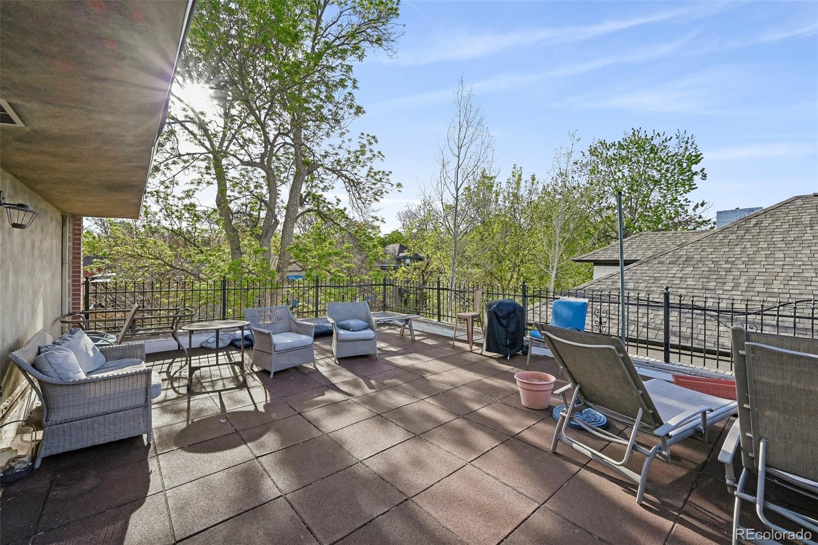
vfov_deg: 77.3
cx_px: 409
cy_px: 272
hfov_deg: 100.4
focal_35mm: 15
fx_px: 341
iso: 400
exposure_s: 1/320
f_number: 10
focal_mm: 15
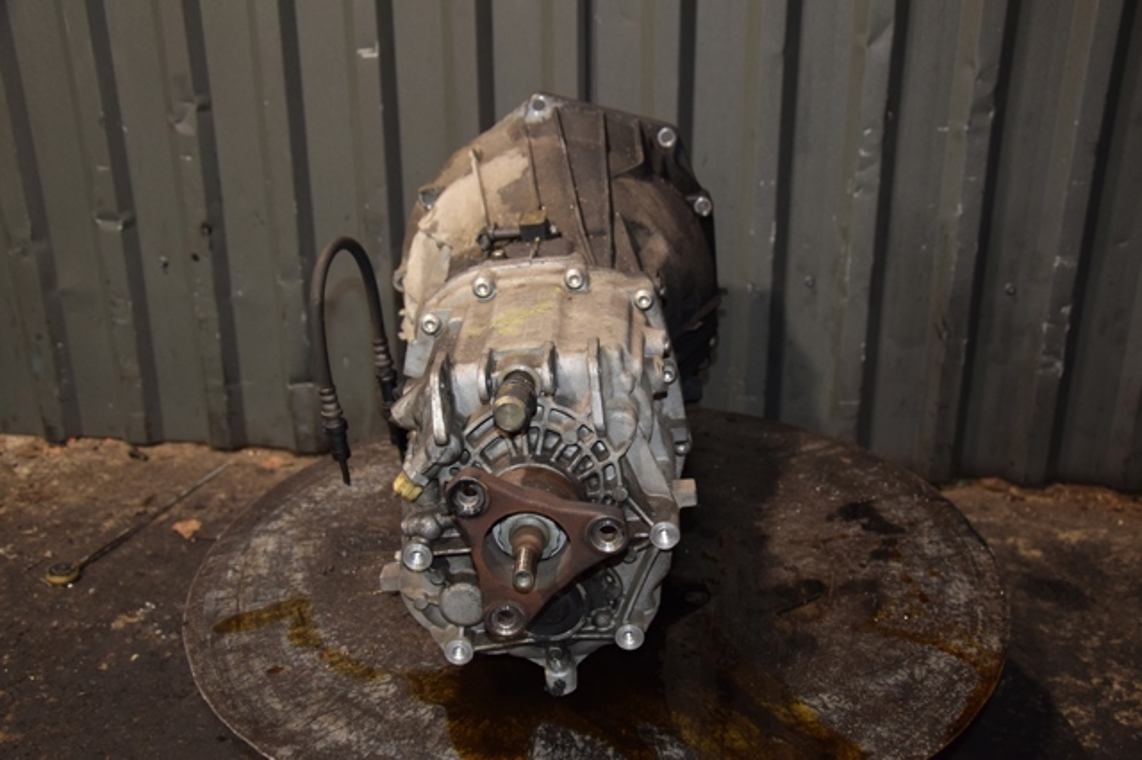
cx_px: 571
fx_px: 1189
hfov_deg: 51.3
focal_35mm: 38
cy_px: 380
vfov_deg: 35.5
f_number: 5
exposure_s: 1/60
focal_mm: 25
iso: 800
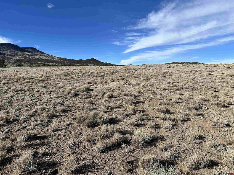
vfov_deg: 56.8
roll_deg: +1.3
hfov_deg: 71.6
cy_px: 88
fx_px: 162
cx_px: 117
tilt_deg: -5.9
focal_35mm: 24
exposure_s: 1/5263
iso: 80
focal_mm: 6.86
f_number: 1.78
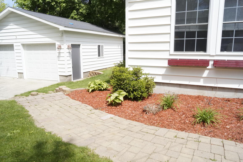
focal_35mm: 27
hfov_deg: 67.4
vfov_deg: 47.8
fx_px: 182
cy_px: 81
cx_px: 122
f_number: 5.6
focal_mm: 18
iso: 800
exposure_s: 1/4000
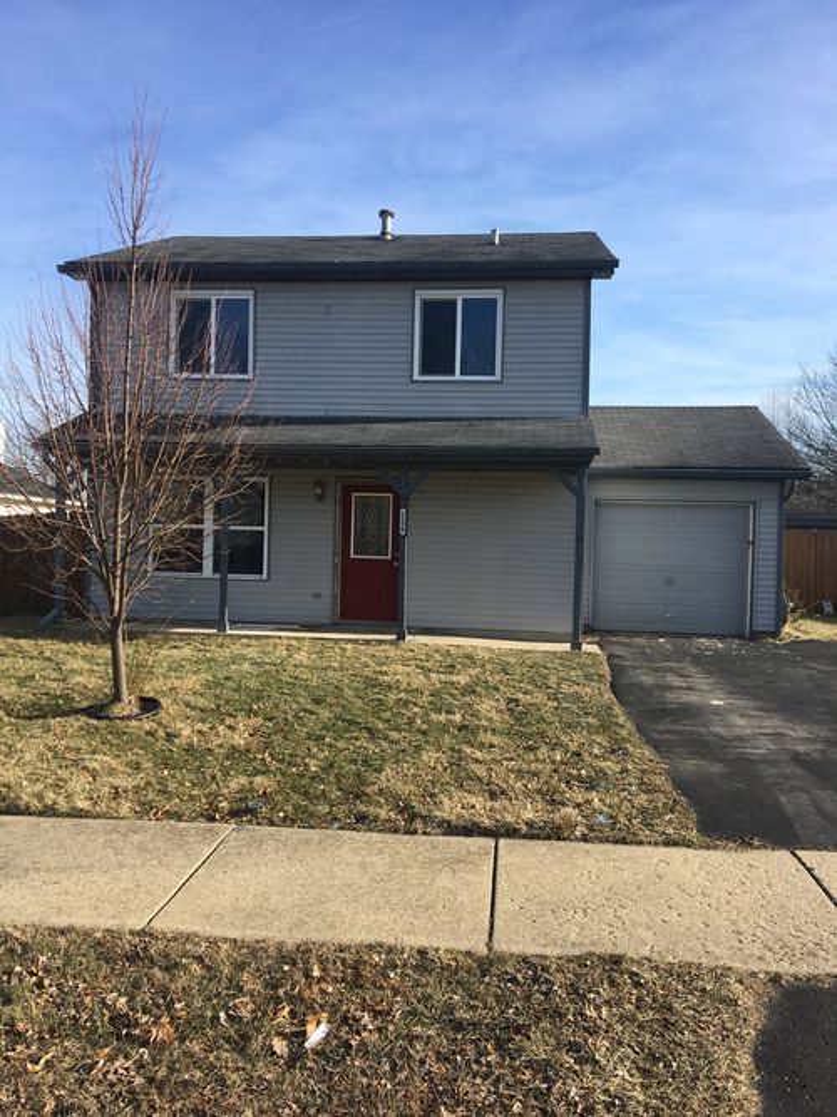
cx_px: 418
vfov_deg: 61.7
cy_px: 558
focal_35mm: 29
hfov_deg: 48.2
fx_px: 935
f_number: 2.2
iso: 25
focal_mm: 4.15
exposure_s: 1/986
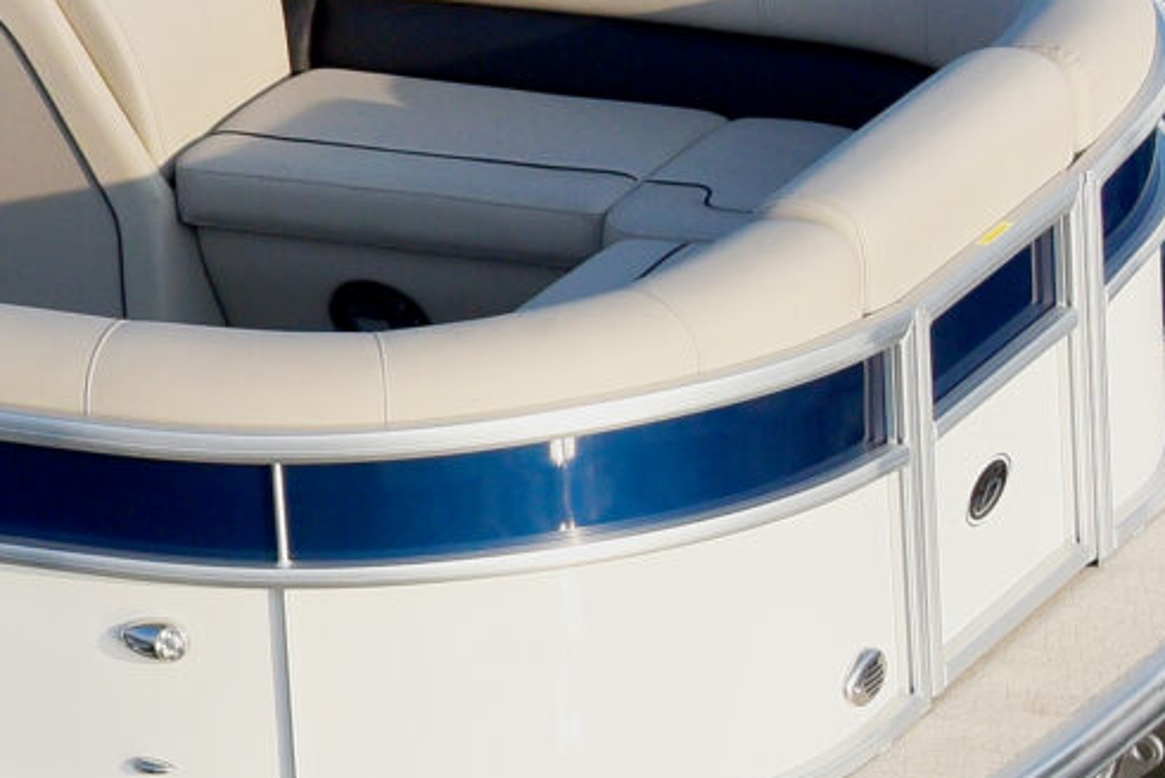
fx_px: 9455
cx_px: -591
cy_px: 127
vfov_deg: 4.7
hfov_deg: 6.9
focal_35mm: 292
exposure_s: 1/1250
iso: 640
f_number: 9
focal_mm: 56
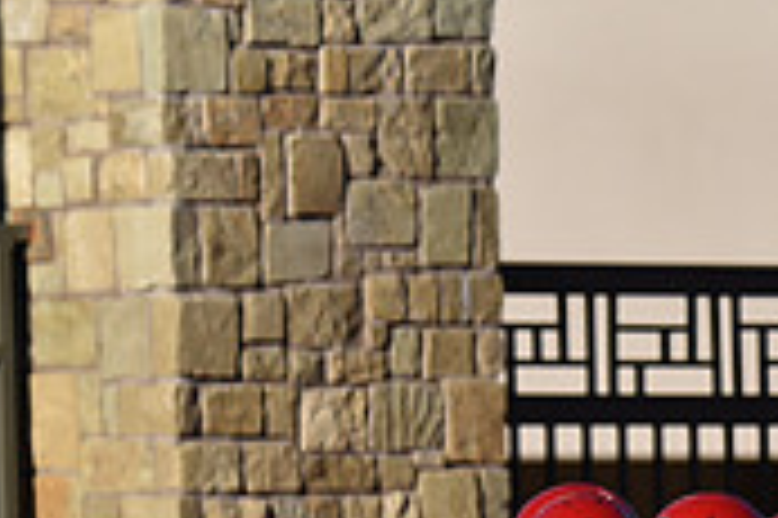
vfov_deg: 1.7
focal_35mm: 806
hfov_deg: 2.6
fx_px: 17402
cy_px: 777
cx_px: 1210
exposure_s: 1/4000
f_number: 5.6
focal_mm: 240
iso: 450
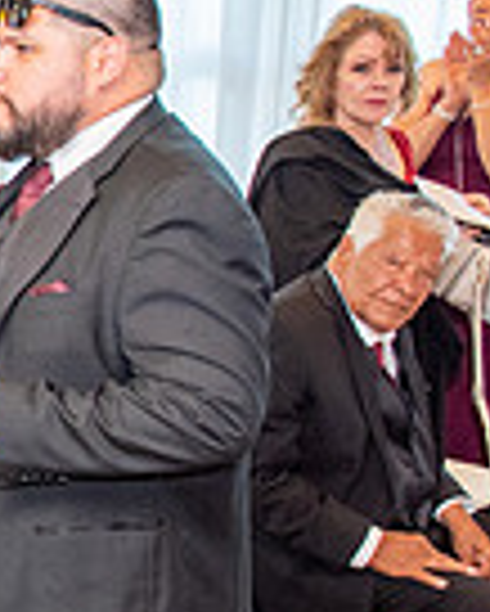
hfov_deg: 12.6
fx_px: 1738
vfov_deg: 19.9
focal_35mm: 96
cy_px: 326
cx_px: -670
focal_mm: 24
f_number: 3.5
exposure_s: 1/125
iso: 1600
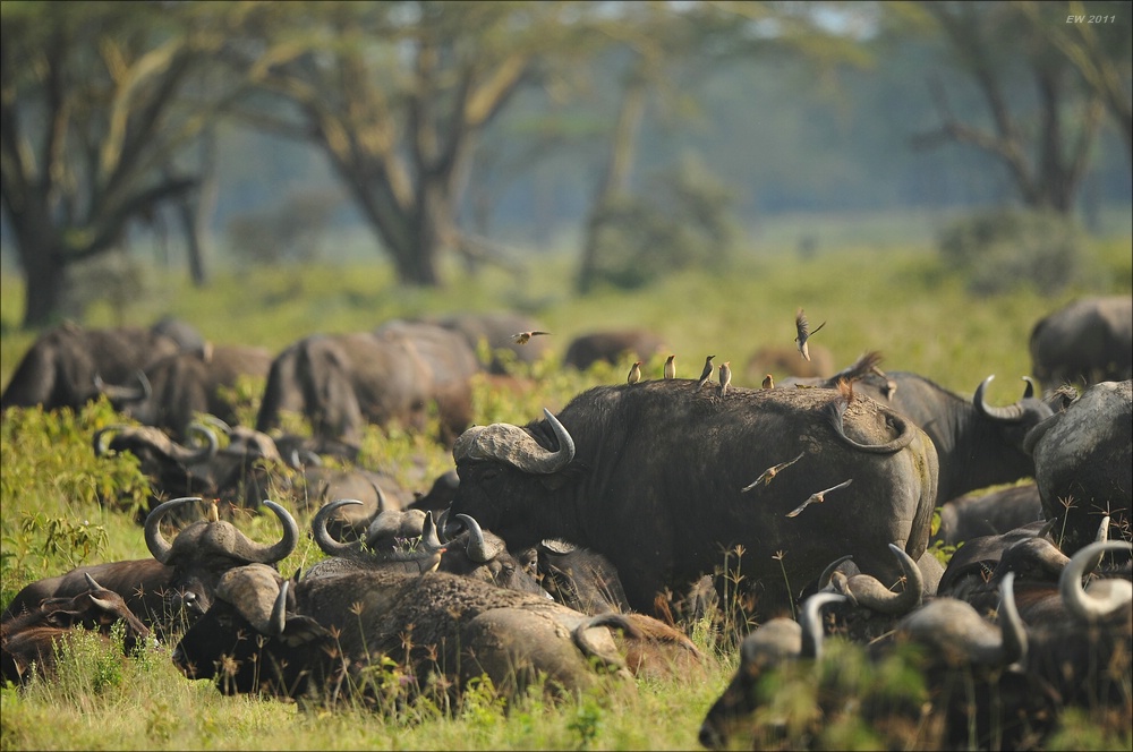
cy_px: 376
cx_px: 566
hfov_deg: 4.1
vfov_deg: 2.7
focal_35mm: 500
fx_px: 15716
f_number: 4
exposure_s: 1/1000
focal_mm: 500
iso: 250
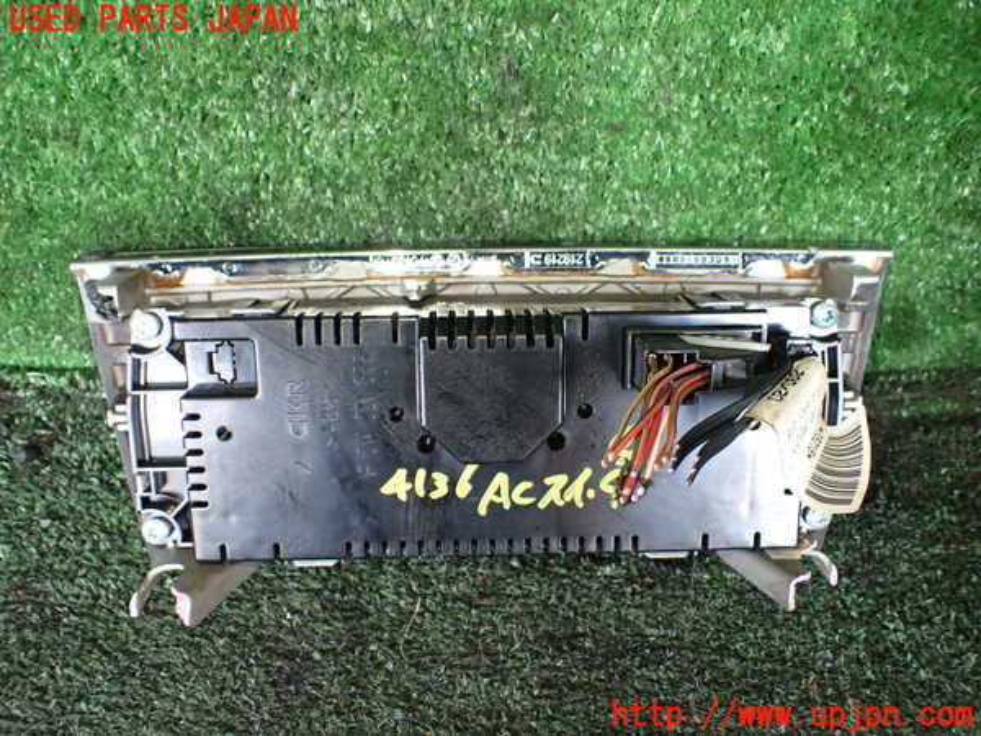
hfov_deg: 60.0
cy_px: 368
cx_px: 490
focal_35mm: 30
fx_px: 850
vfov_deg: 46.8
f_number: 2.3
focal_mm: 5.4
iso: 800
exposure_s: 1/80
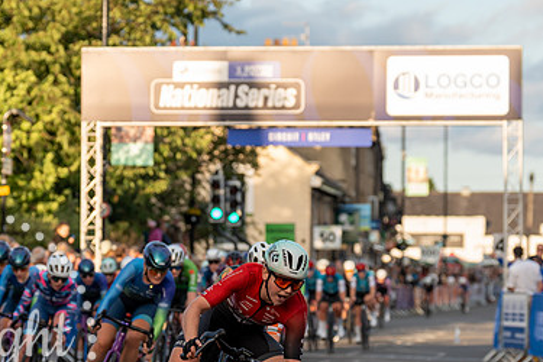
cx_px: 132
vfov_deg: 6.5
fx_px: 3197
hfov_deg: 9.7
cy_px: 292
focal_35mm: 212
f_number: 3.5
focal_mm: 94
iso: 320
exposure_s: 1/800
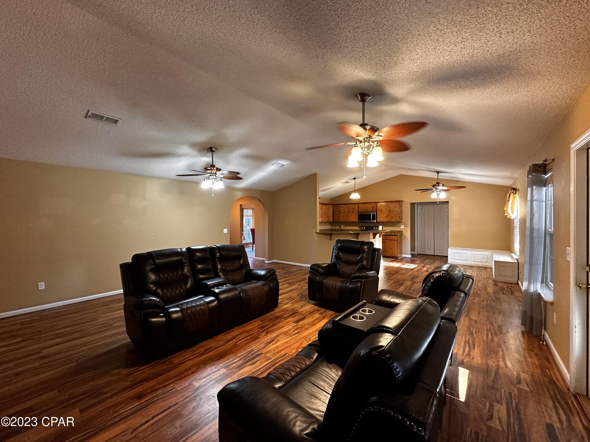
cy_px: 221
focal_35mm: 14
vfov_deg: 85.7
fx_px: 239
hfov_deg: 102.1
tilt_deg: +0.5
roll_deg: +0.9
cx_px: 295
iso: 500
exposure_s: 1/60
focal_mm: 2.22
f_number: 2.2
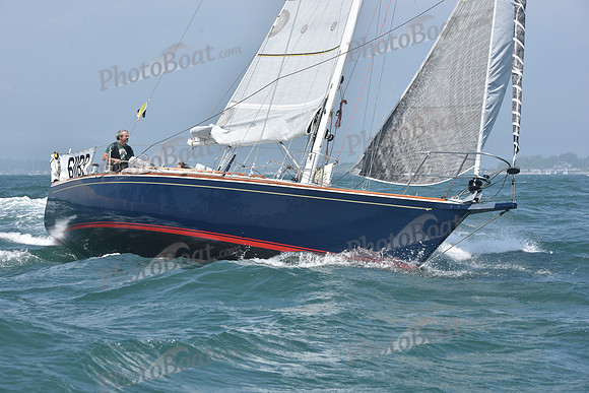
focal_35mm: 100
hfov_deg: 20.4
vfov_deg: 13.7
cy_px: 196
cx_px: 294
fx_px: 1636
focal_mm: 100
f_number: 9
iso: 320
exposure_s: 1/1000
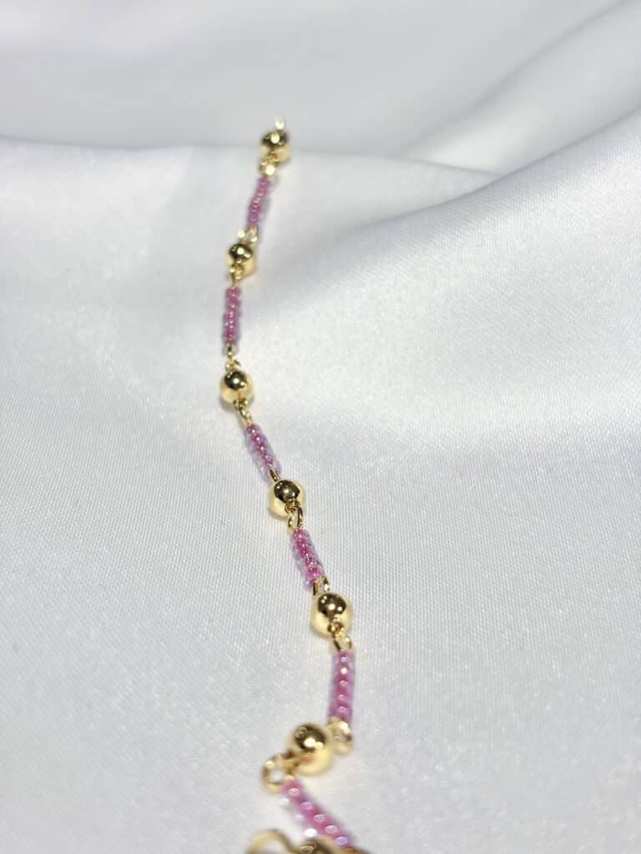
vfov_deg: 36.8
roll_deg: +2.2
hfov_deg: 28.0
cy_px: 427
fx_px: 1284
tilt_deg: -22.1
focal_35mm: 52
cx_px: 320
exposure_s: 1/432
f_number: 1.6
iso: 32
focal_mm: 5.96
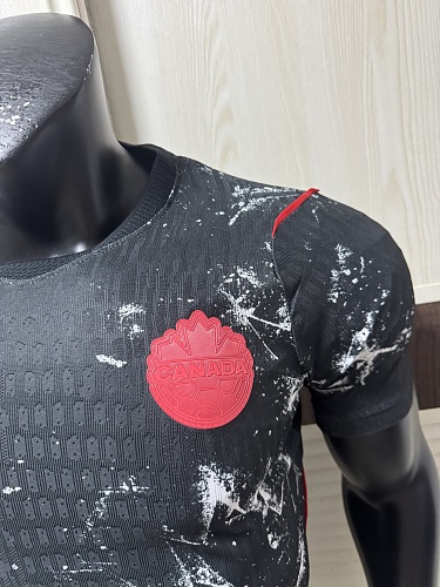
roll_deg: +10.0
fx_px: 407
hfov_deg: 56.8
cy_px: 294
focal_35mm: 24
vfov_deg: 71.6
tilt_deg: -14.1
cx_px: 220
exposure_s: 1/60
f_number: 1.78
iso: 500
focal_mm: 6.76
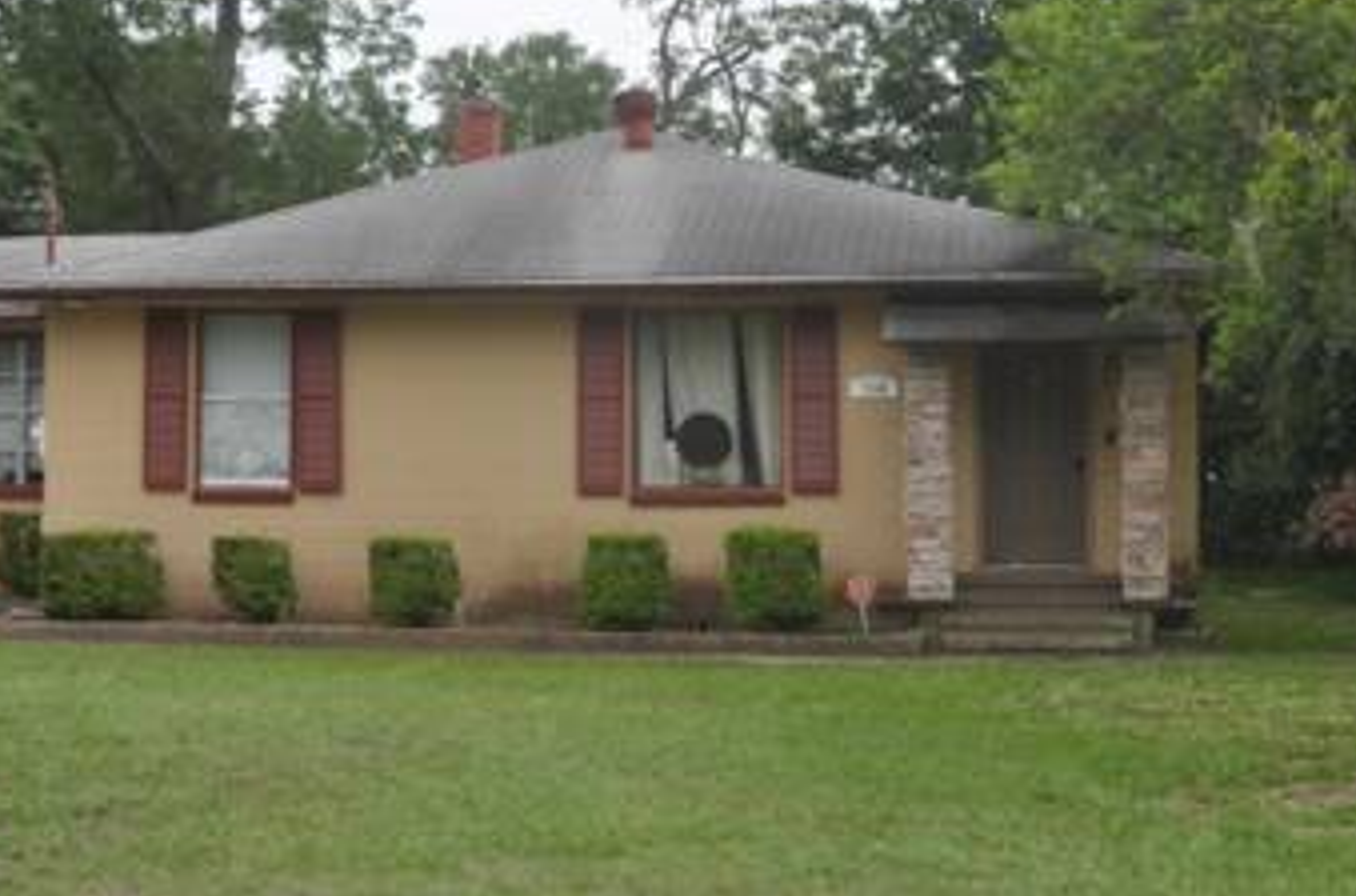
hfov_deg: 29.7
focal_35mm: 68
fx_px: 2554
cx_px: 588
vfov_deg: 19.9
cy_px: 340
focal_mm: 24
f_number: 9
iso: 200
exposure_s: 1/200
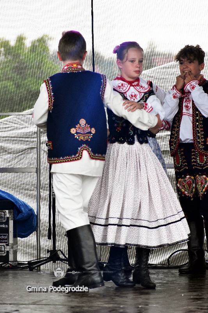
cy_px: 156
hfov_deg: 7.3
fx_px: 1626
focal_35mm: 188
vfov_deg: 11.0
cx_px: 104
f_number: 6.3
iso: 2200
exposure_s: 1/500
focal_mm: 125
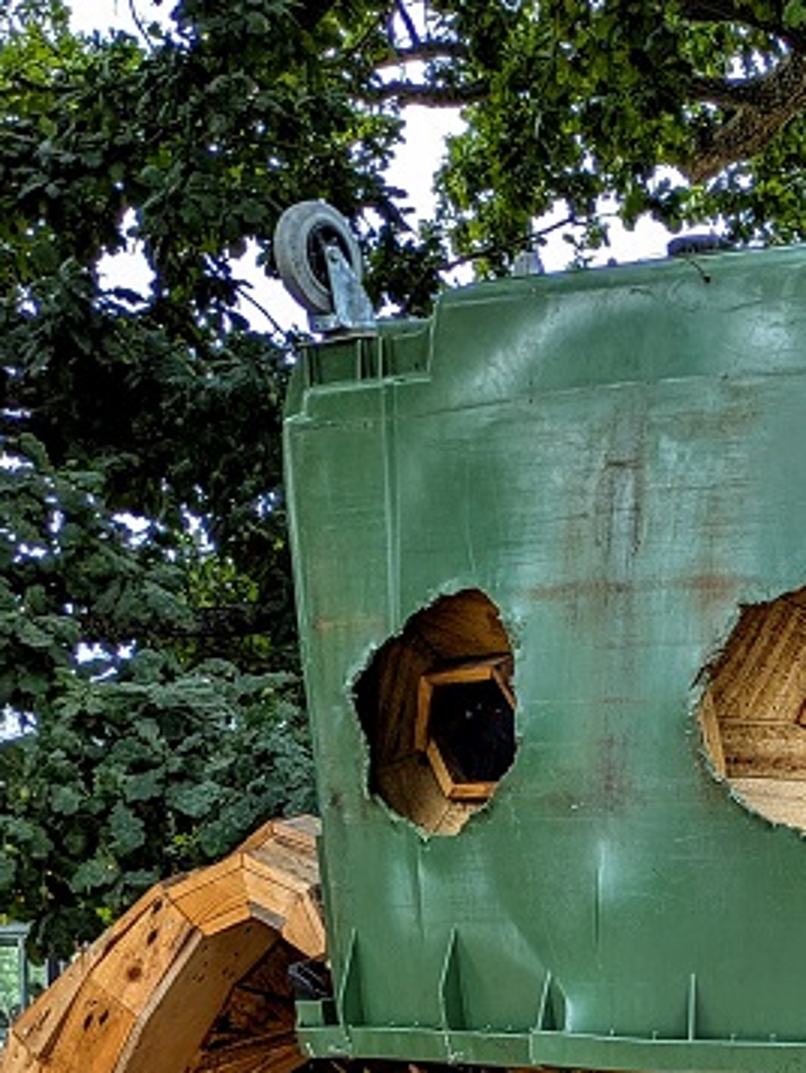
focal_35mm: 70
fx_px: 2172
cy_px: 1238
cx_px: 788
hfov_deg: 20.4
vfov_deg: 25.3
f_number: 1.89
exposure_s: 1/231
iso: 51
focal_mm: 5.43
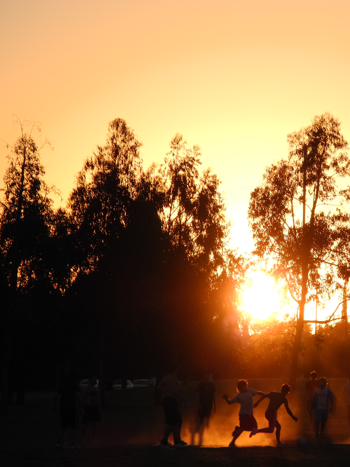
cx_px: 308
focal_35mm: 267
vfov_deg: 7.4
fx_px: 3600
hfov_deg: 5.6
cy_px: 234
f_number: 5.6
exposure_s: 1/320
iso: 100
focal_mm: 42.6
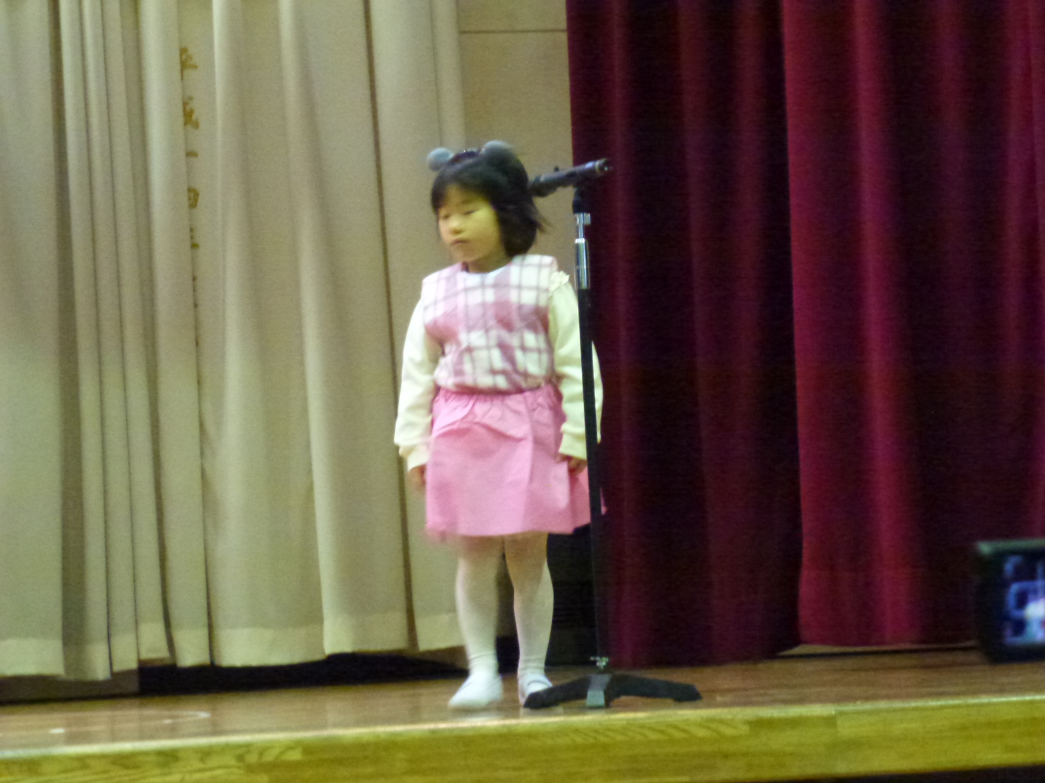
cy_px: 392
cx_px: 522
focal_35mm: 121
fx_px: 3653
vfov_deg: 12.2
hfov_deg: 16.3
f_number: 5.1
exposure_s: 1/20
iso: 1600
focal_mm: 21.7
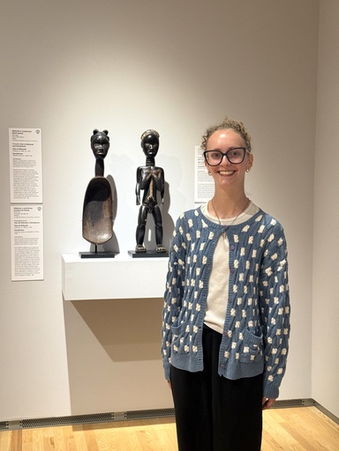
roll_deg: -0.7
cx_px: 170
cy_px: 226
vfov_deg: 39.7
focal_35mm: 48
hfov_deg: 30.3
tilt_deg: -2.9
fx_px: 627
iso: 200
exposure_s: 1/40
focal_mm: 6.76
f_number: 1.78
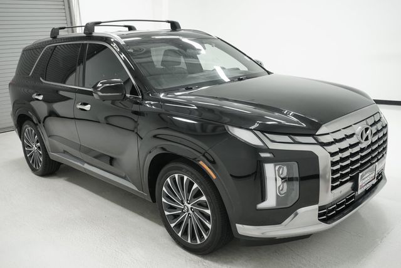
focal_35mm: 34
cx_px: 200
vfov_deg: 38.9
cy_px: 134
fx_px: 379
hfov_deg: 55.8
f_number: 5.6
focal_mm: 23
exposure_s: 1/200
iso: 1250
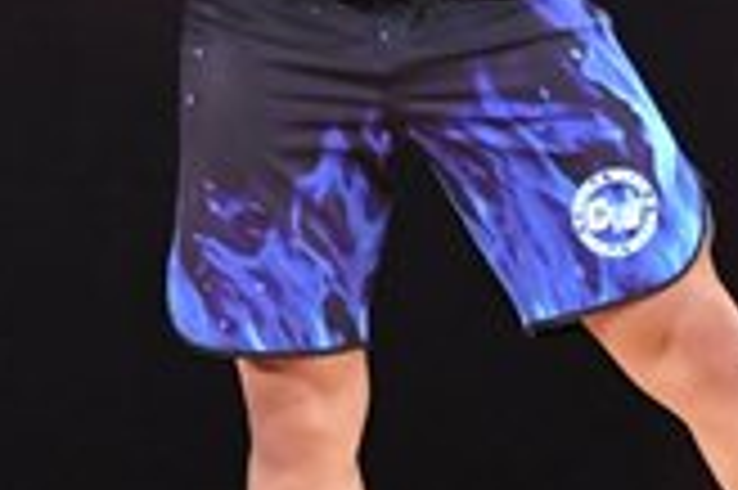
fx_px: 23223
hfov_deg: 1.8
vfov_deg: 1.2
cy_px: -49
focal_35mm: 1134
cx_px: 425
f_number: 5.6
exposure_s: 1/400
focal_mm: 160
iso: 3200
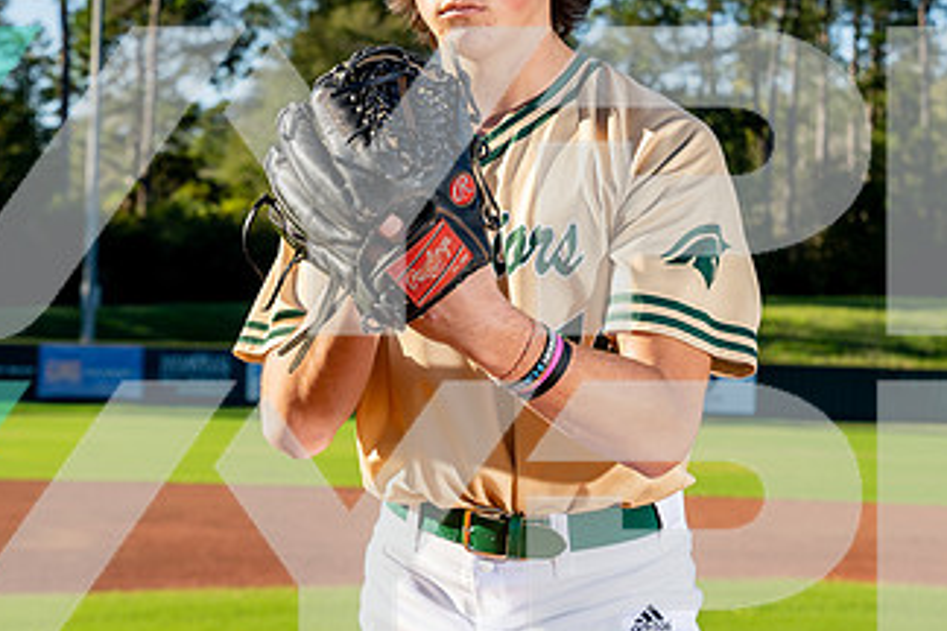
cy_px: 183
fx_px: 3104
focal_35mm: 118
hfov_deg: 17.3
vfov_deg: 11.6
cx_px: 479
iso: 100
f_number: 6.3
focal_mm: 66
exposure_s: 1/250
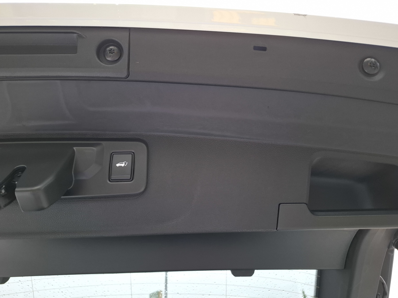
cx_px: 199
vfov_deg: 58.9
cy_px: 149
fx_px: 264
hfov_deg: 73.9
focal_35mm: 23
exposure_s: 1/50
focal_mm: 5.54
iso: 250
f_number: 1.8
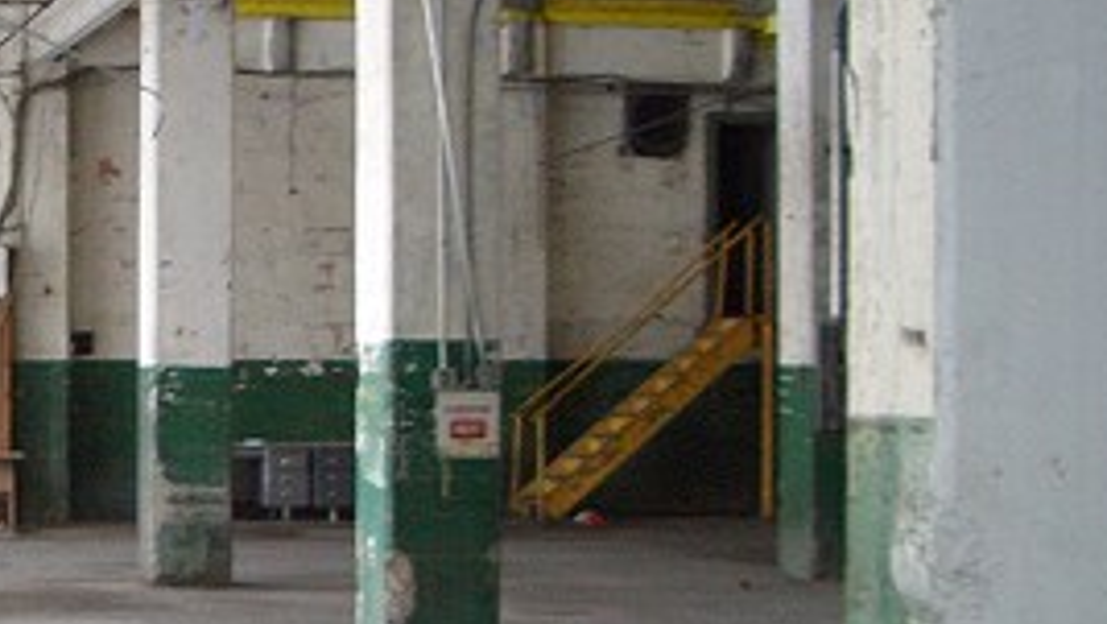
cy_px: 326
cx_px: 112
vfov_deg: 13.3
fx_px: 2672
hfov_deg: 22.8
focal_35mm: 91
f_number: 2.6
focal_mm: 5.8
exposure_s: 1/60
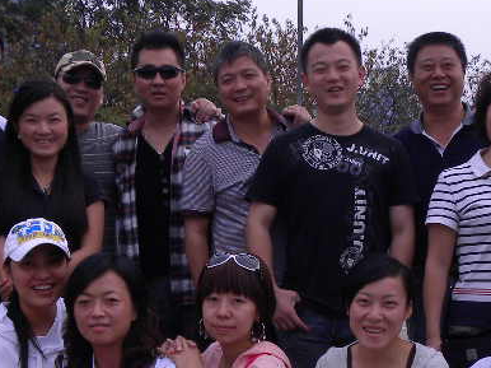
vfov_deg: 20.9
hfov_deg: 28.1
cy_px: 317
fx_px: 978
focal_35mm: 69
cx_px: 298
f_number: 4.5
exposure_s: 1/178
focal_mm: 4.6
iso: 64
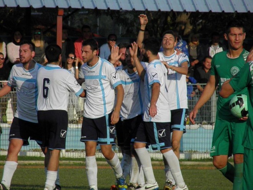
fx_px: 5343
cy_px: 95
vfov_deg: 2.0
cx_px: 126
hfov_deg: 2.7
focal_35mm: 731
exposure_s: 1/2000
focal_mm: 131.2
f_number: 7.6
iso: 500
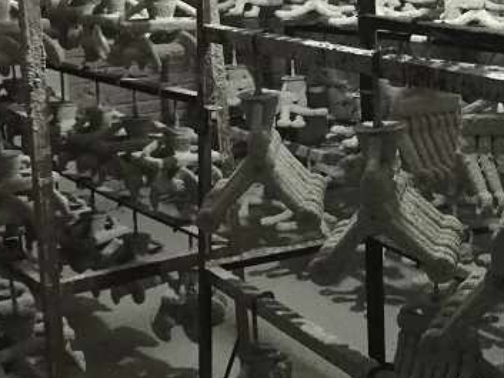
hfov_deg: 28.5
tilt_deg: -12.6
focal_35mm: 67
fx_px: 976
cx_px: 383
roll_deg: -0.2
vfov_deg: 21.9
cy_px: 160
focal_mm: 4.15
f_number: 2.2
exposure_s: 1/4
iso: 200
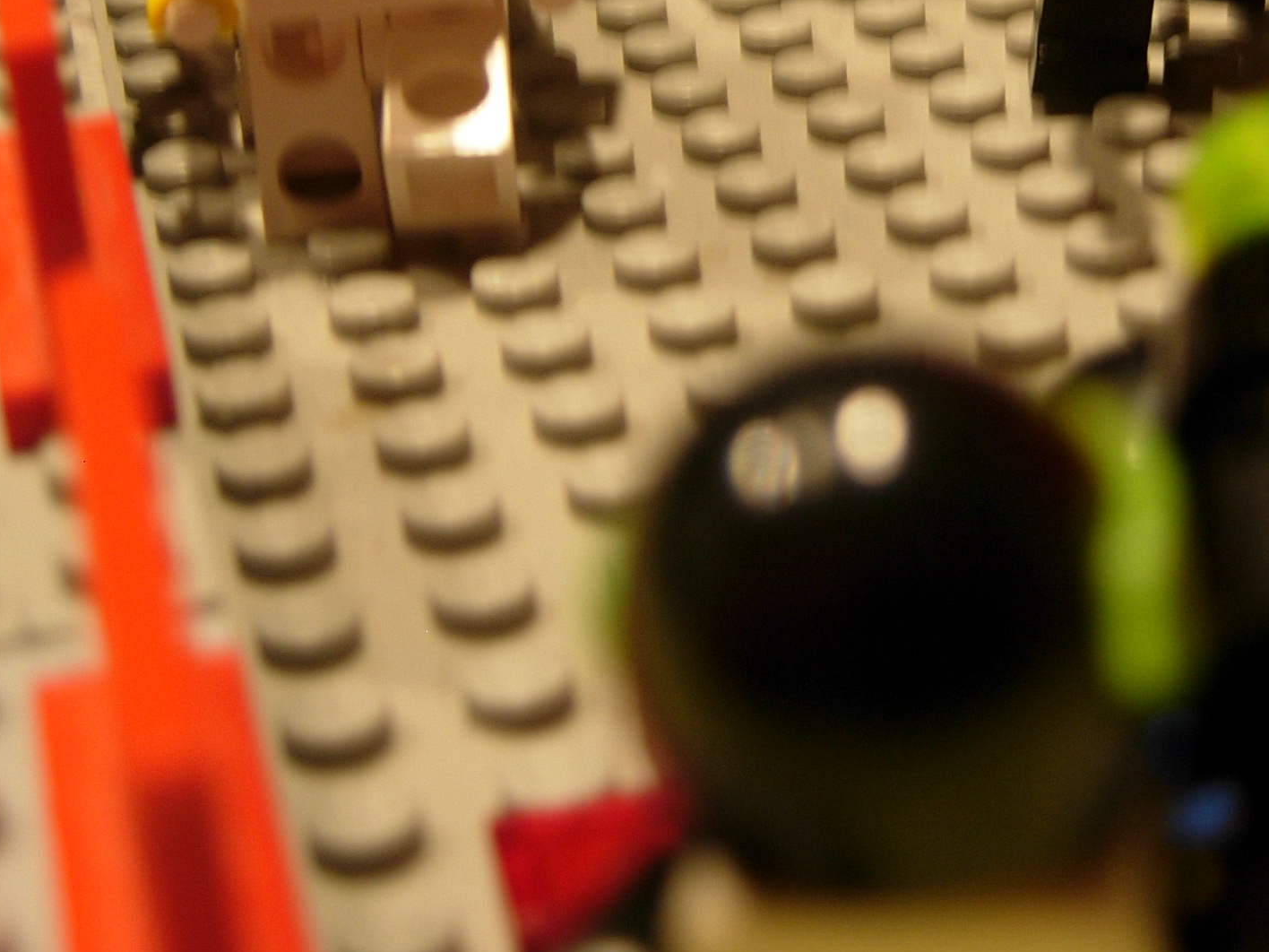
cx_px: 1040
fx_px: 3043
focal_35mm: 83
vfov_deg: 17.2
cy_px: -111
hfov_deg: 23.2
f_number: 2.7
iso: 50
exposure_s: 1/5.1
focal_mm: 7.5
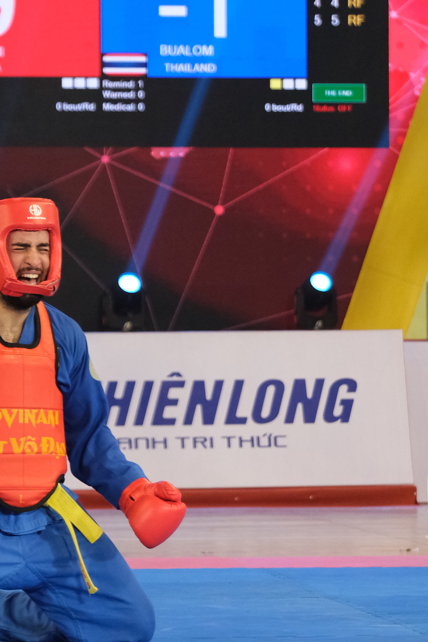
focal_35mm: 190
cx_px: 150
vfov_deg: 10.8
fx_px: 3388
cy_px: 333
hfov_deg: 7.2
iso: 3200
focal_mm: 58.7
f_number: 2.8
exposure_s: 1/500
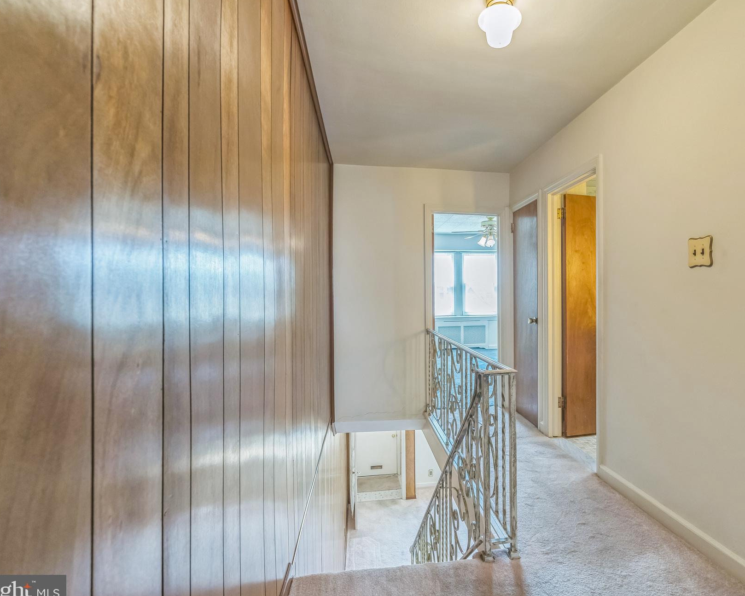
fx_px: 432
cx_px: 436
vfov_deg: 69.2
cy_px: 294
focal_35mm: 20
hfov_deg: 80.8
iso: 640
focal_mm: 16.5
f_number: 5.6
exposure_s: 1/30
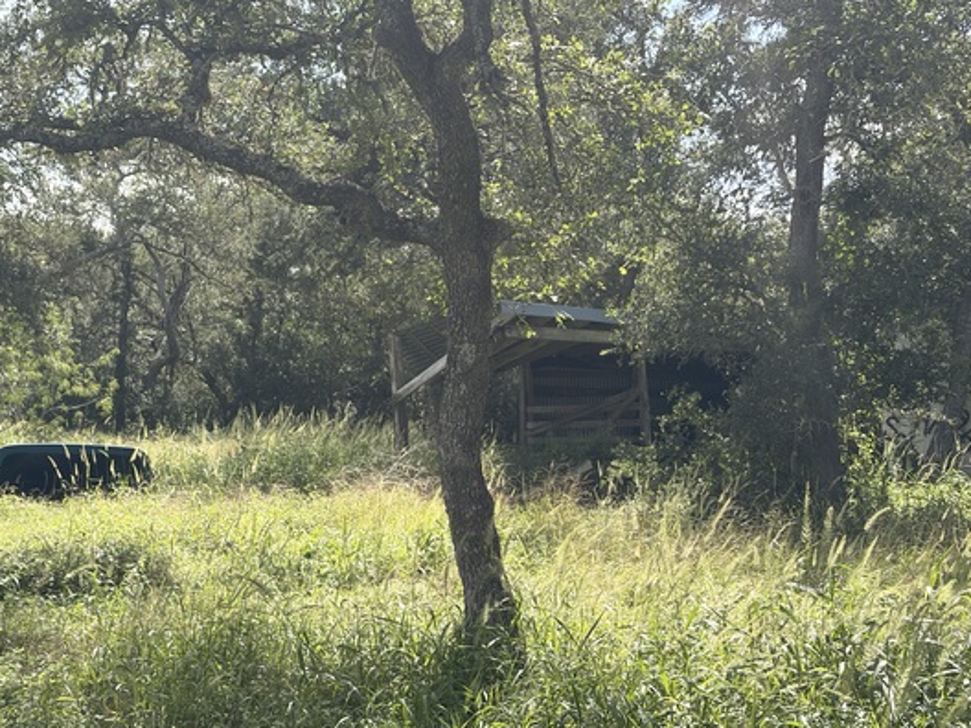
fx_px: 1767
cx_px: 438
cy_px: 392
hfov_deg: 30.7
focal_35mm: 63
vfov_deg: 23.3
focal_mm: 5.96
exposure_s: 1/1754
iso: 50
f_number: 1.6
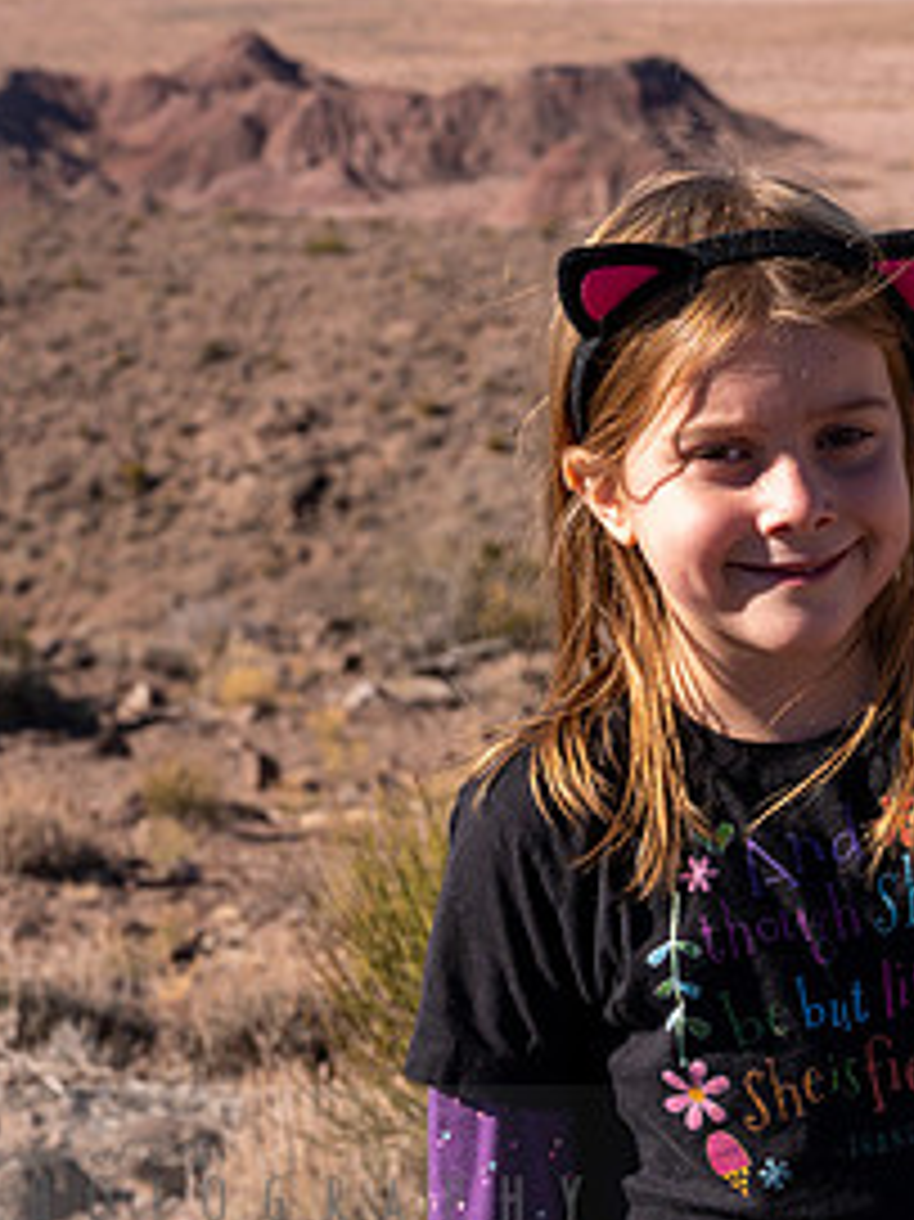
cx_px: 738
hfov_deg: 13.3
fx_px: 3911
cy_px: 392
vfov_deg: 17.7
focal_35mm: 111
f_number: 8
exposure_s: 1/1600
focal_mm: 54
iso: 200
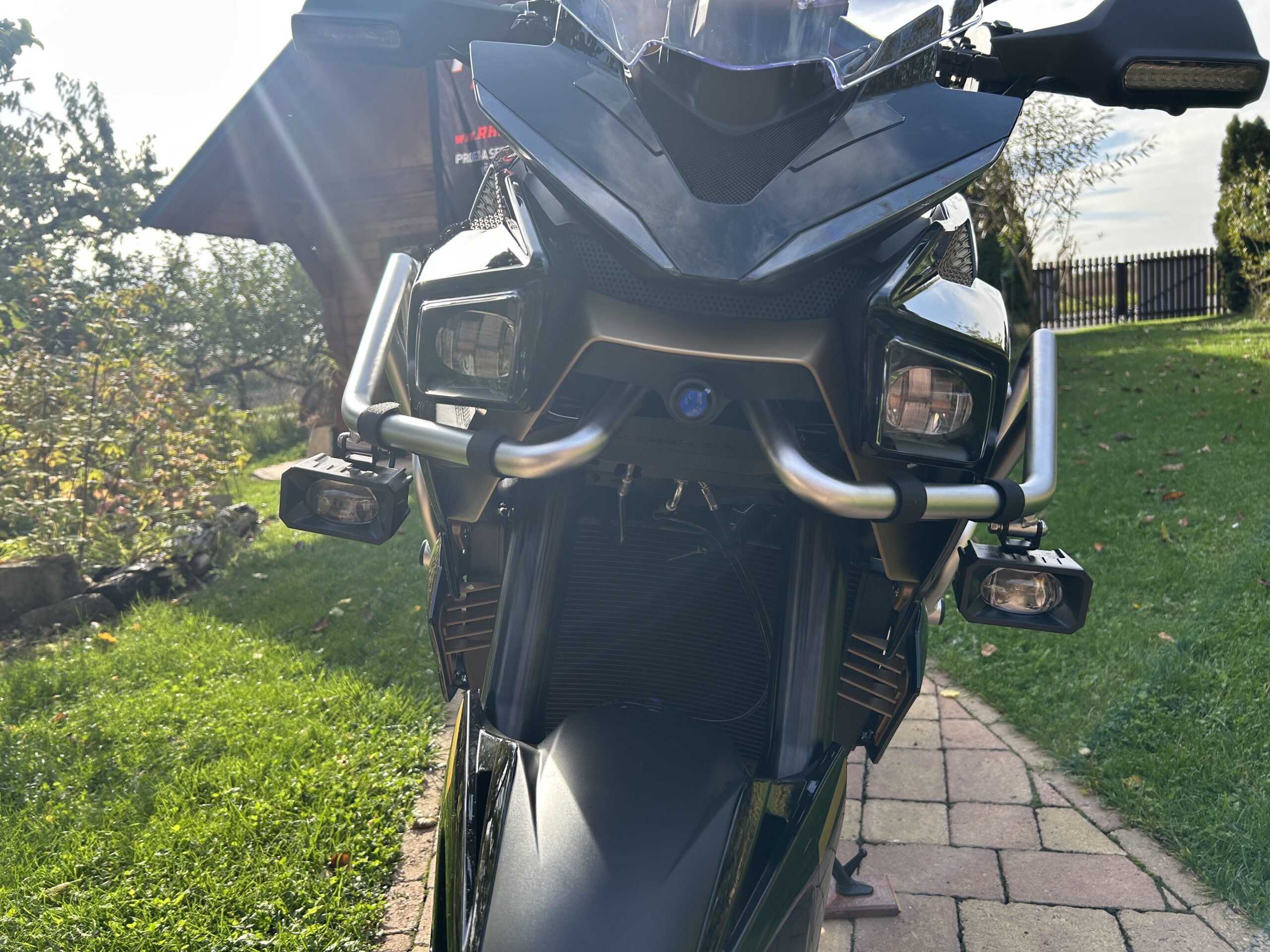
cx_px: 635
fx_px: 954
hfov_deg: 67.3
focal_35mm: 26
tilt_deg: -8.9
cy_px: 476
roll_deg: +4.5
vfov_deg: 53.1
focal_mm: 5.7
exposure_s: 1/1029
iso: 50
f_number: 1.5
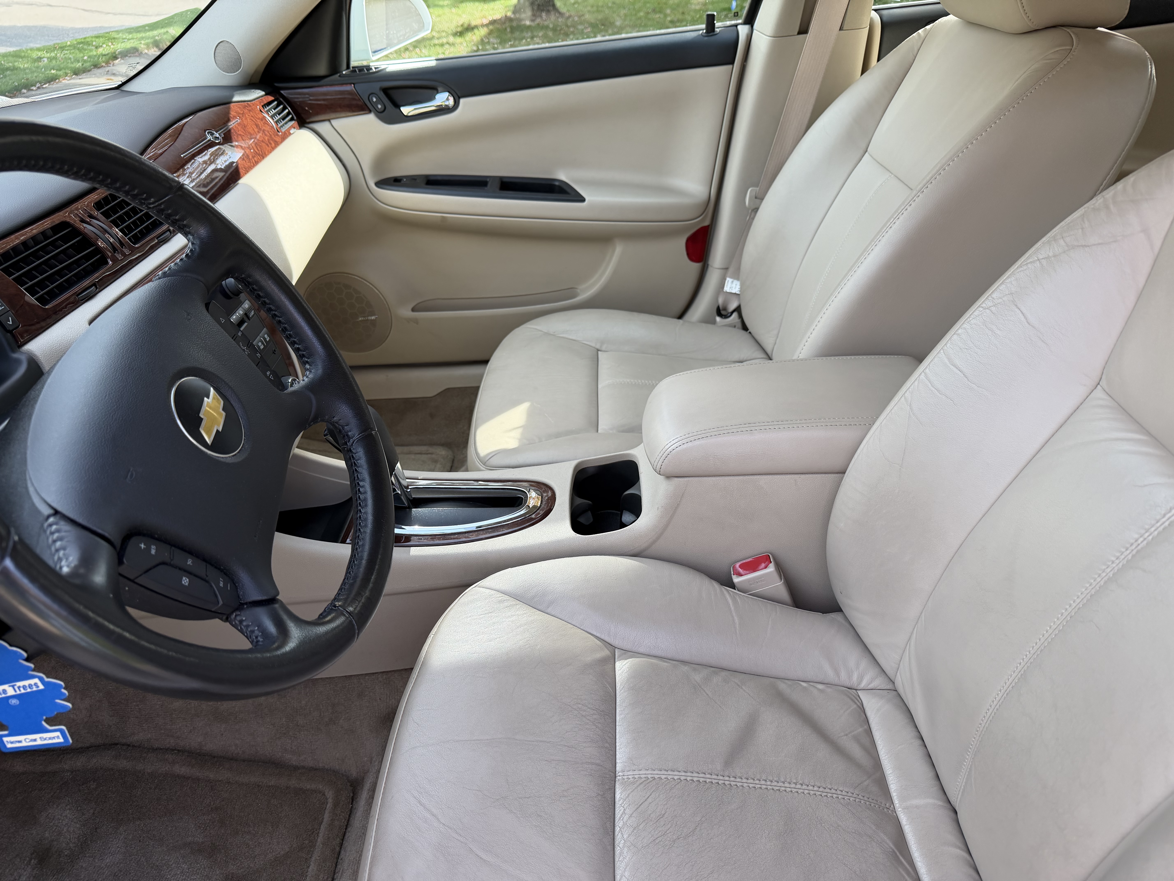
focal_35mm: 24
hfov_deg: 71.6
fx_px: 814
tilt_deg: -31.5
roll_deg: -1.8
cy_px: 440
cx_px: 587
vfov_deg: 56.8
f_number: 1.78
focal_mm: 6.76
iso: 100
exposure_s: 1/461
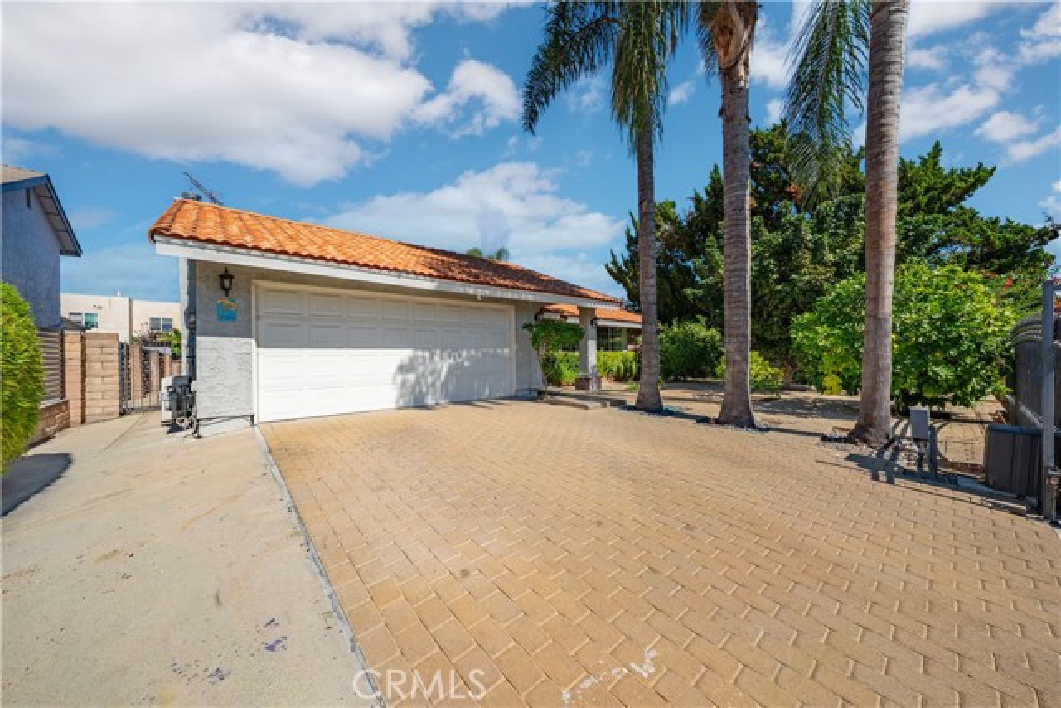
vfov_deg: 90.0
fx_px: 354
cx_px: 530
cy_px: 354
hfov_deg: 112.6
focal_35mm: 12
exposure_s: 1/8000
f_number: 8
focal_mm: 12
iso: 320
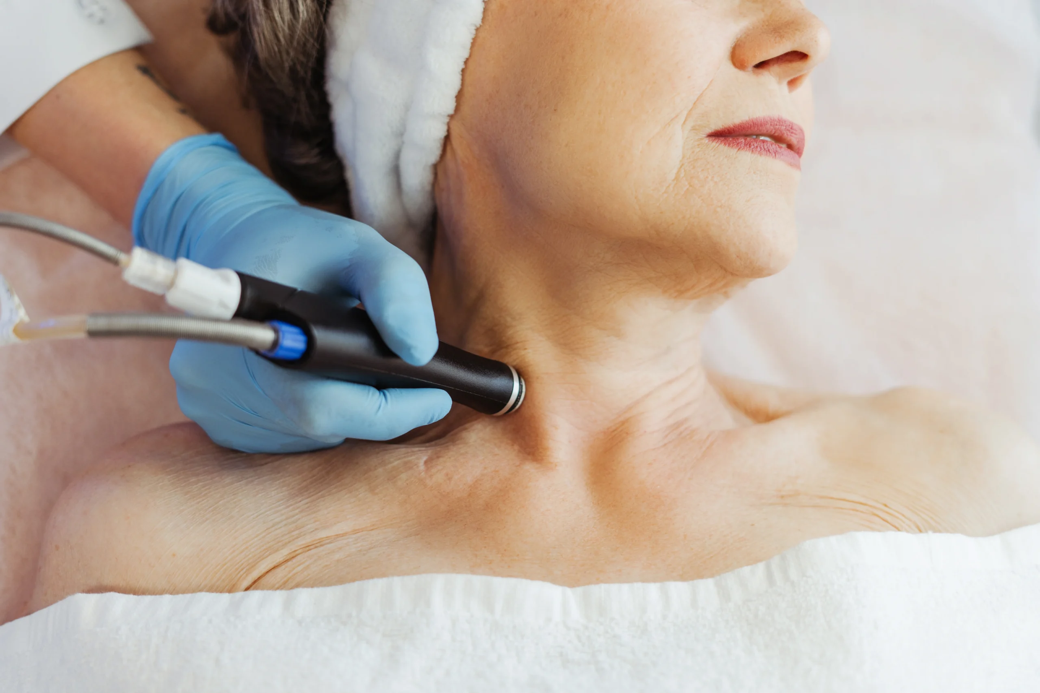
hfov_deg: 39.6
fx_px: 1444
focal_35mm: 50
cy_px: 346
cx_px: 520
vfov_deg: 27.0
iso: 250
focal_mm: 50
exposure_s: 1/500
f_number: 2.5
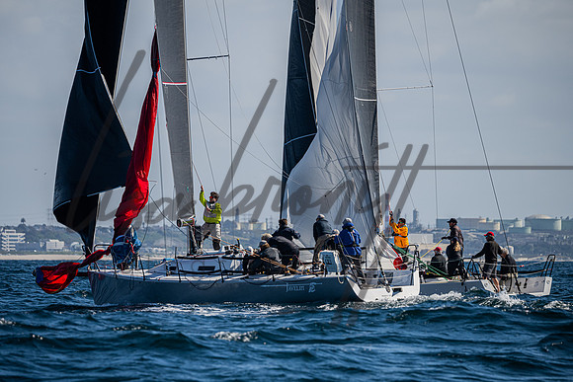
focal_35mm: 318
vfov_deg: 4.3
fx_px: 5056
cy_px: 216
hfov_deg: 6.5
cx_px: 273
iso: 400
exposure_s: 1/3200
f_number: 5.3
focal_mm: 270
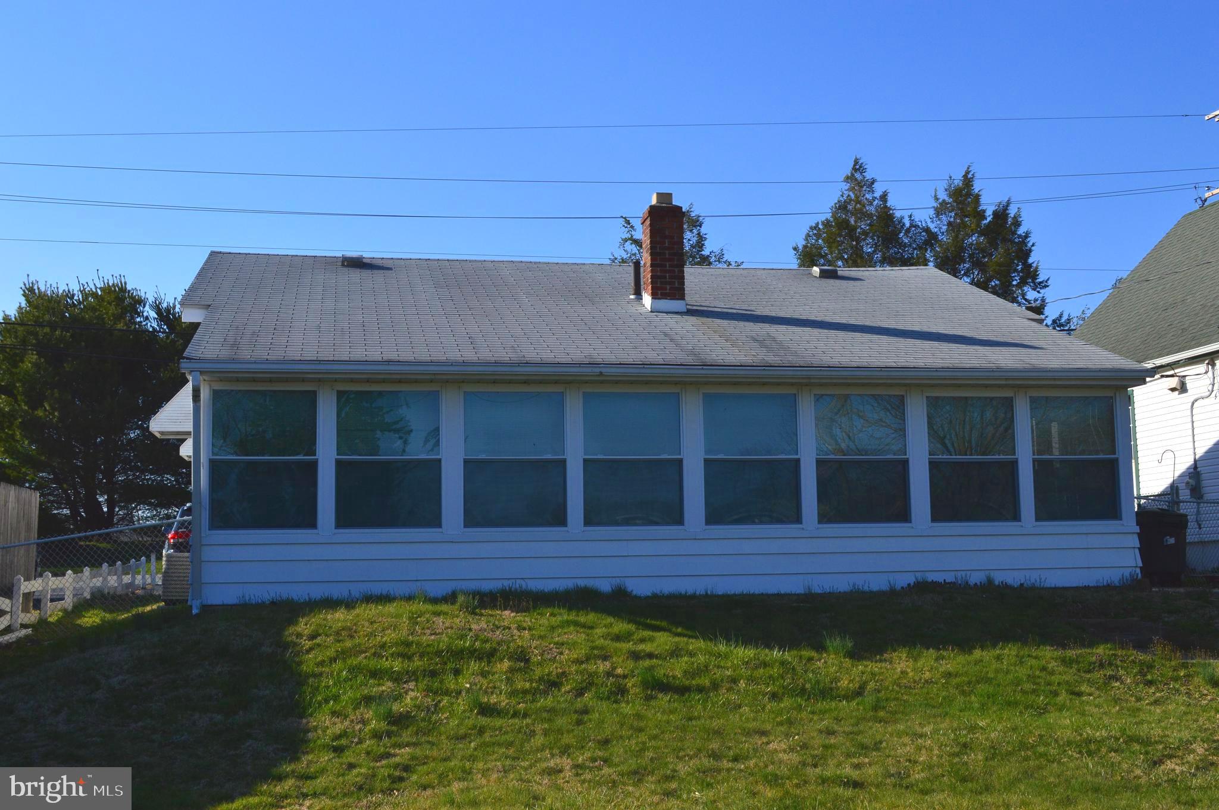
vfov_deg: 34.1
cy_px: 405
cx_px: 610
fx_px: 1319
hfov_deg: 49.6
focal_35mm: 39
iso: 400
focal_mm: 26
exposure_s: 1/500
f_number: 11
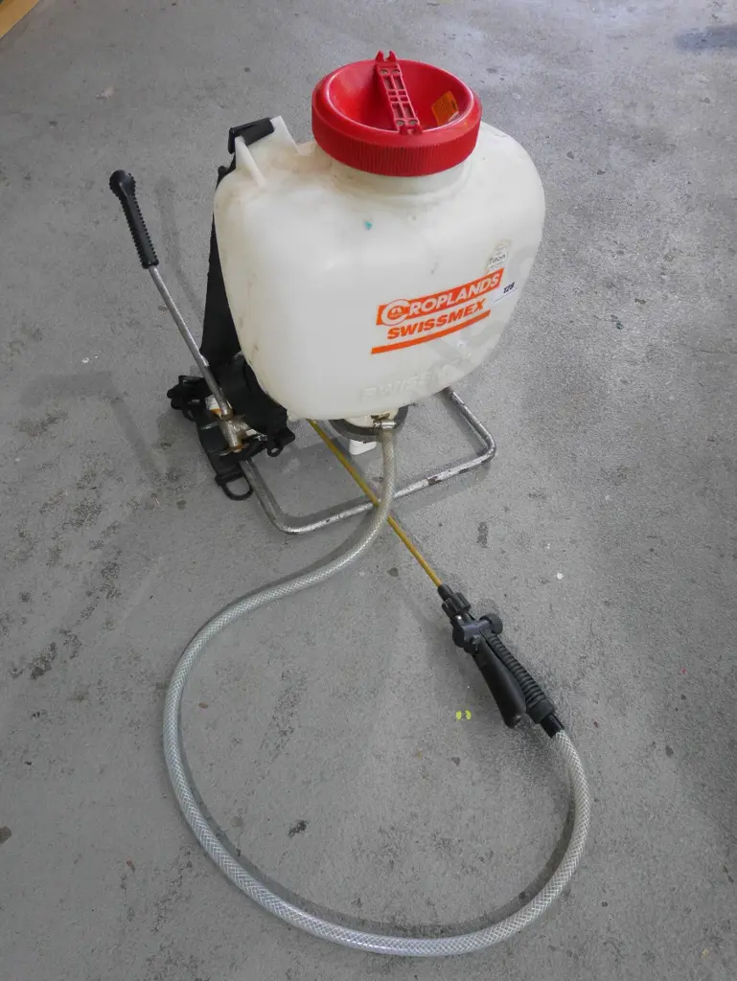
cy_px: 490
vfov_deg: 59.9
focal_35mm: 30
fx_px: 851
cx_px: 368
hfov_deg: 46.8
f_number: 4
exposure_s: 1/60
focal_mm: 15
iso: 3200
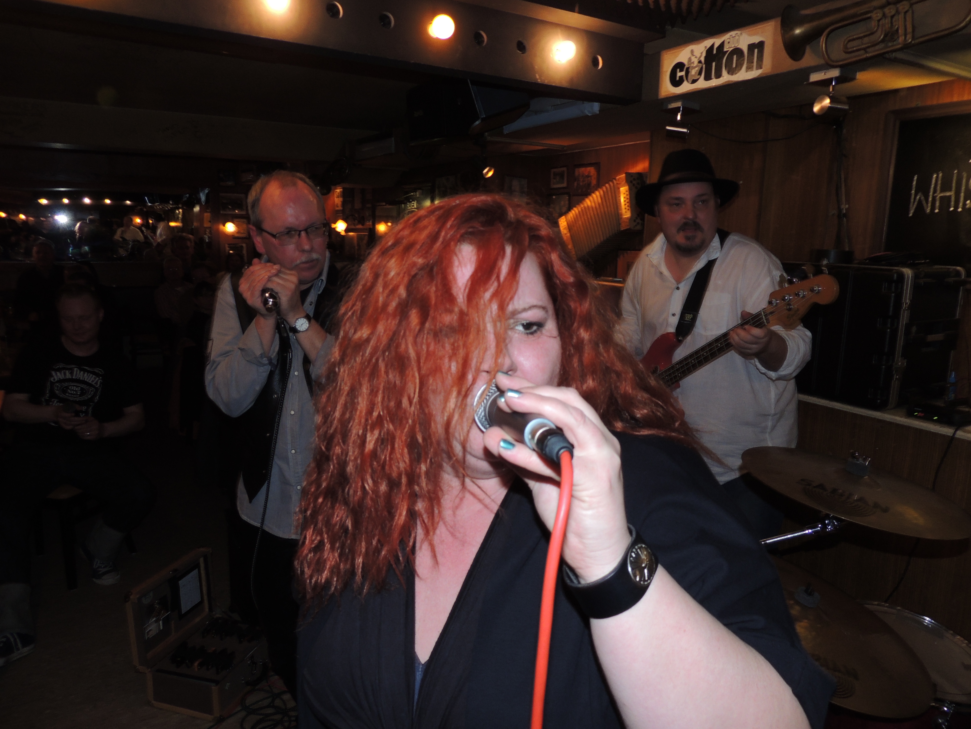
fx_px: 673
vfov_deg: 56.8
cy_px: 364
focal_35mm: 24
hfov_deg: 71.6
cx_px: 486
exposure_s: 1/30
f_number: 3
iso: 200
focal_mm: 4.3
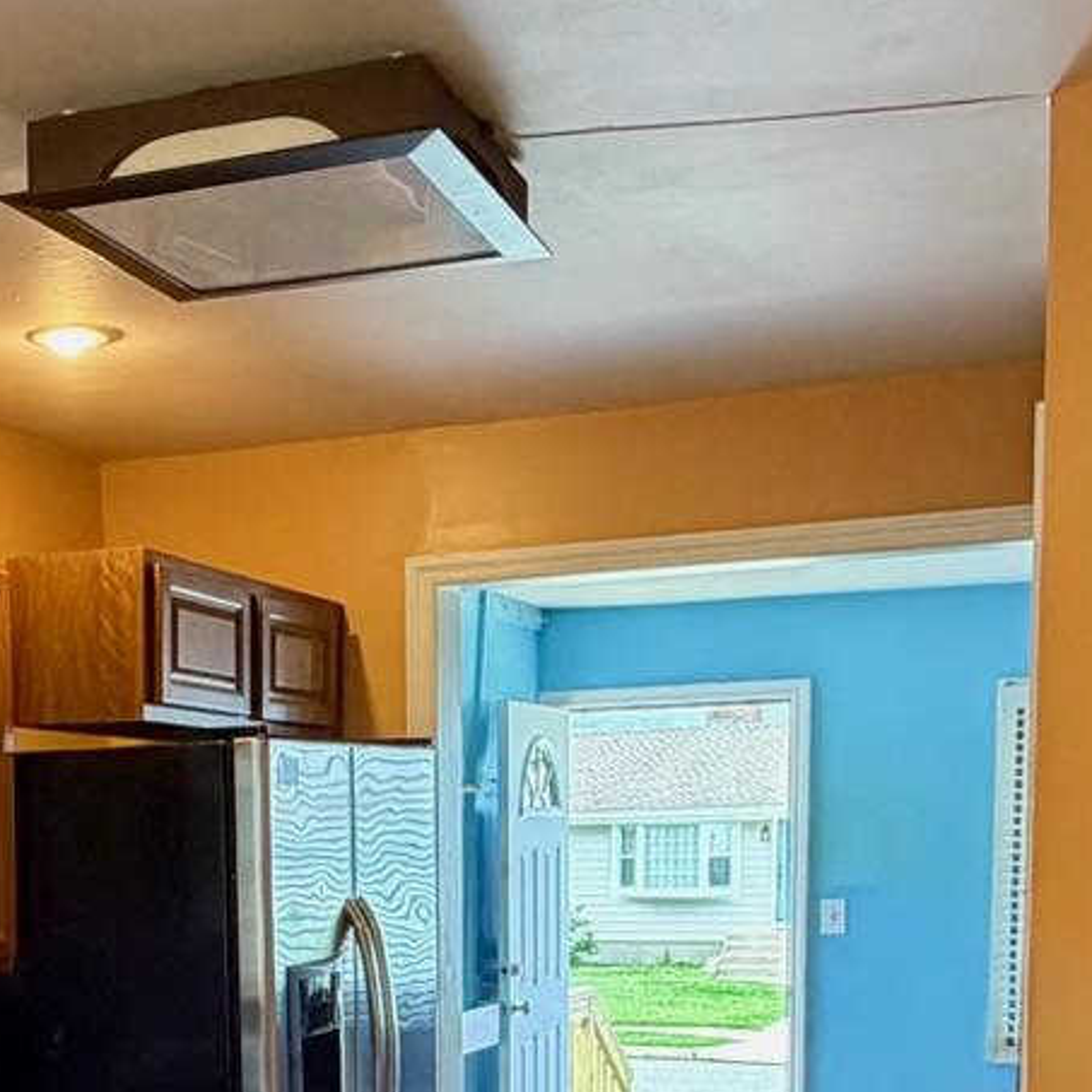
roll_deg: +1.4
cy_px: 1053
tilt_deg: -5.4
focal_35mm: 56
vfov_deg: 28.9
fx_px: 1999
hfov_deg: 29.5
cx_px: 154
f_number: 2.2
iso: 250
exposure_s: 1/60
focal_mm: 2.22
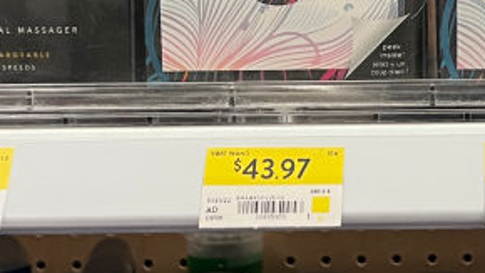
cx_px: 438
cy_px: 109
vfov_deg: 12.1
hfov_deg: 20.9
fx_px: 1286
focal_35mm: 100
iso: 100
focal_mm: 5.7
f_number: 1.5
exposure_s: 1/67
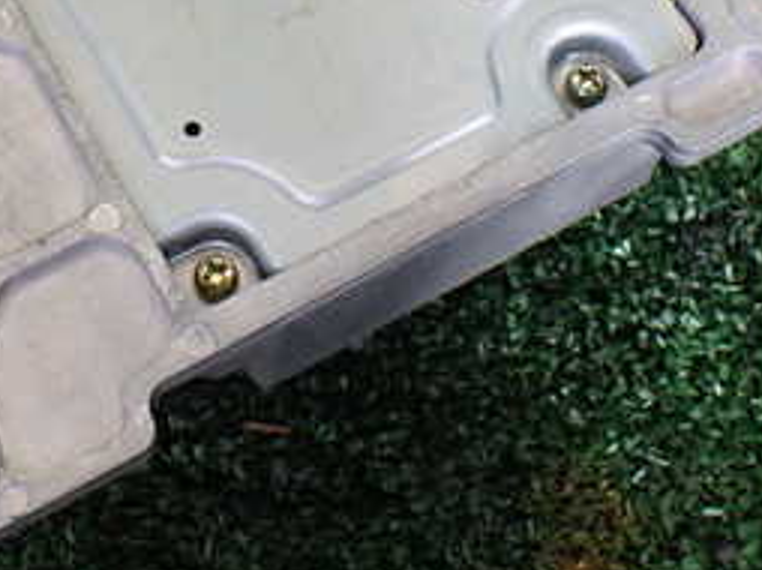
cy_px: 15
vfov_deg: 20.1
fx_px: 1561
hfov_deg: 27.1
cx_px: 207
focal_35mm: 71
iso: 320
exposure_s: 1/125
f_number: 2.3
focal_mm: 5.4
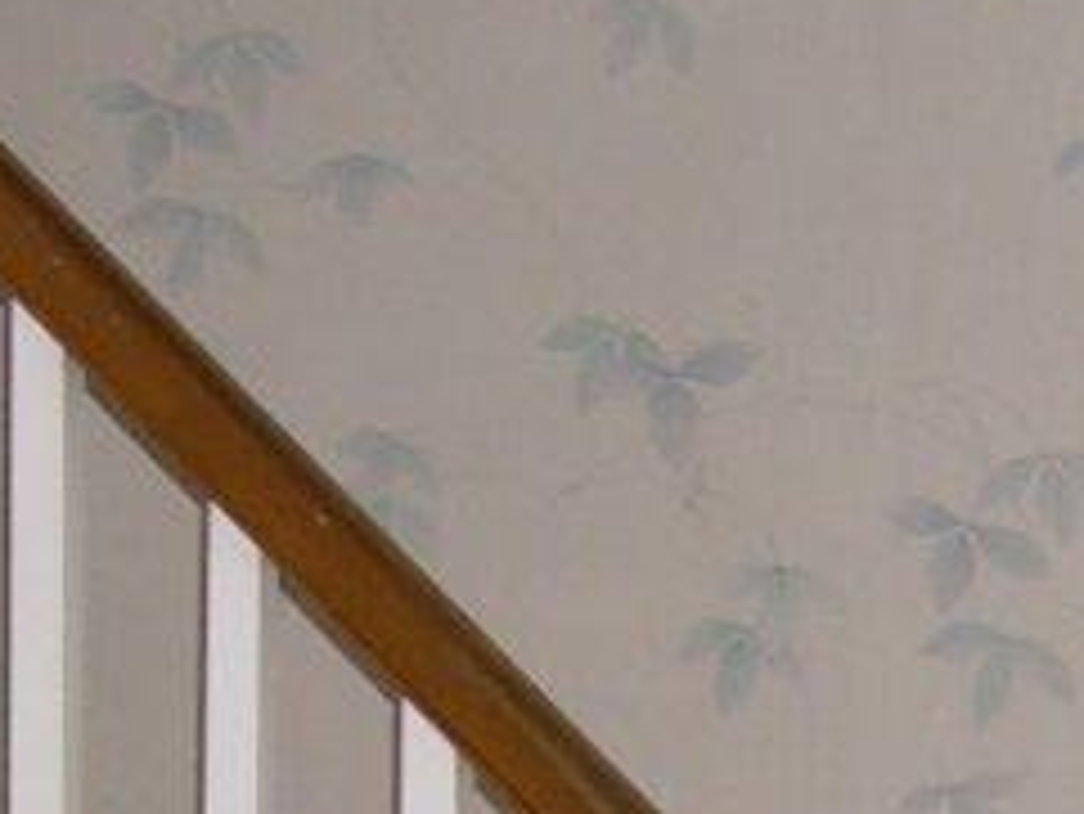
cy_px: 1659
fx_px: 7112
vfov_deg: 6.4
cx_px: 846
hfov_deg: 8.7
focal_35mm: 227
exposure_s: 1/60
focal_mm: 7.9
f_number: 2.8
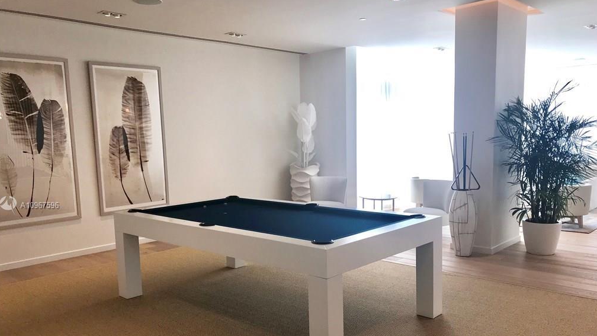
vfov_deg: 37.6
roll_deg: +1.5
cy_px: 206
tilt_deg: -8.5
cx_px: 300
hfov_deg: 62.6
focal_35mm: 31
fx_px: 491
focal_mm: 3.99
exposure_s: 1/173
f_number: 1.8
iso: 20
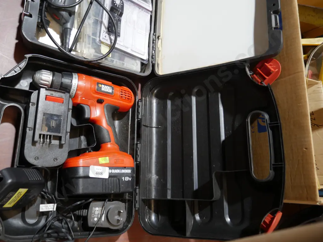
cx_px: 162
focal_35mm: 30
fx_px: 280
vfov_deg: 46.8
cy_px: 121
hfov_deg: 59.9
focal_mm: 15
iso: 400
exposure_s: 1/60
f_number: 3.6
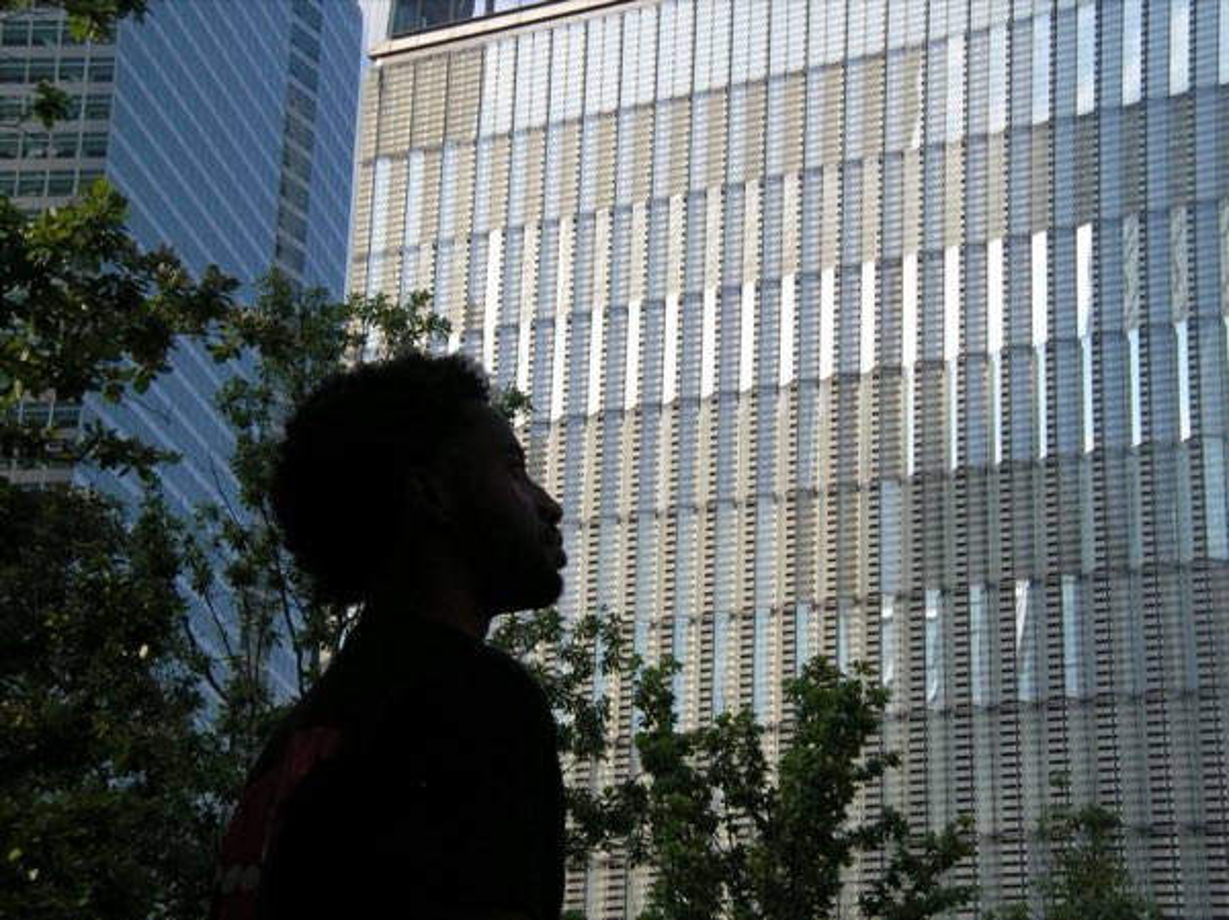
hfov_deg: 22.8
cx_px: 614
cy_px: 460
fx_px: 3051
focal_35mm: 86
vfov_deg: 17.1
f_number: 4.8
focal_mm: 14.2
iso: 50
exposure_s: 1/435
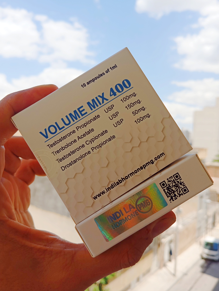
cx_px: 110
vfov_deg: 63.4
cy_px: 146
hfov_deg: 49.9
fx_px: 236
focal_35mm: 28
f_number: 1.8
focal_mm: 4.22
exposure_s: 1/826
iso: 111
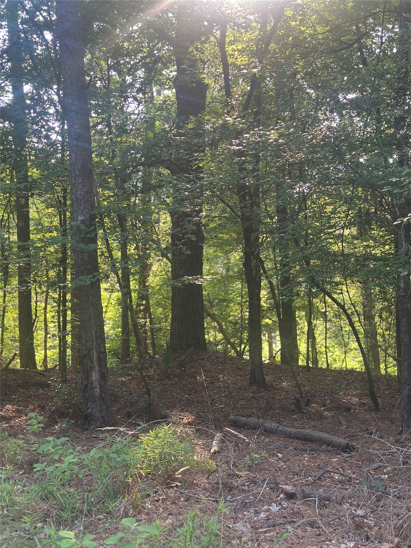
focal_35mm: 48
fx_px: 760
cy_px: 274
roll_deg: +0.4
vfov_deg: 39.7
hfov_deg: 30.3
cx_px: 206
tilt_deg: +1.4
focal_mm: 6.86
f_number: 1.78
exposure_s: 1/171
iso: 100
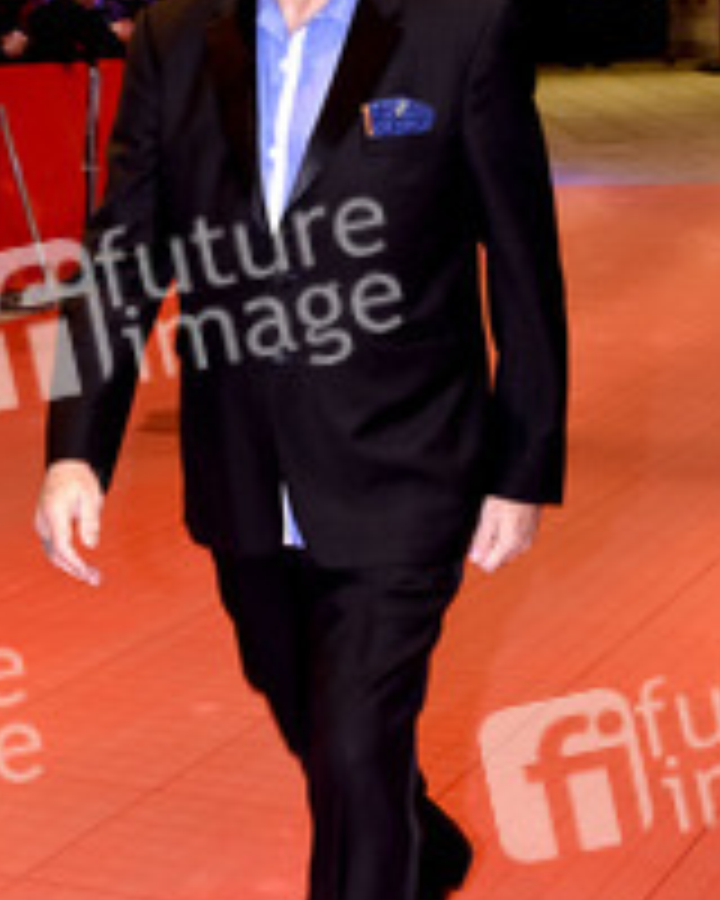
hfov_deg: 21.0
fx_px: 1944
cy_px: 531
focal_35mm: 73
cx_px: 302
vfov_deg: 26.0
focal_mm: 26
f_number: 5
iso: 1250
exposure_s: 1/125
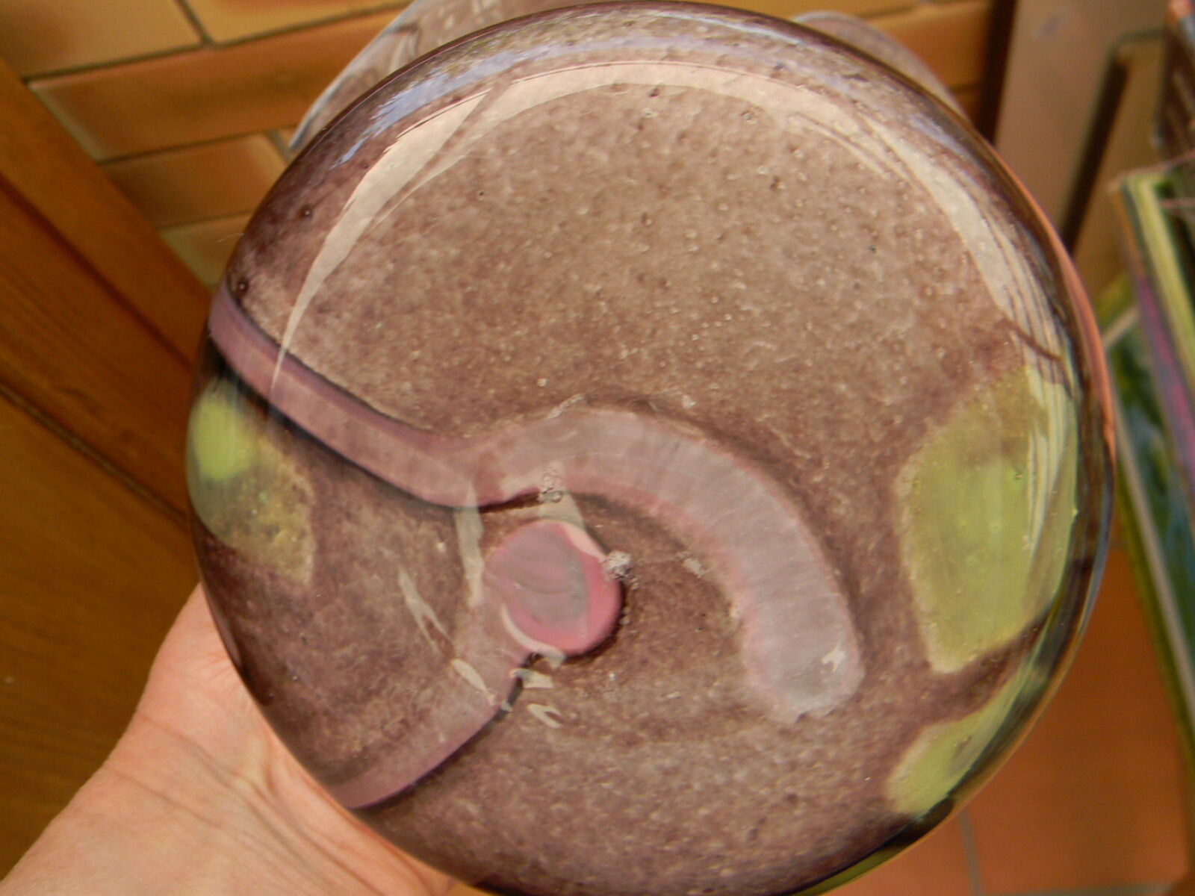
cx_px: 598
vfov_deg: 49.7
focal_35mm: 28
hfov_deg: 63.4
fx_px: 967
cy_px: 448
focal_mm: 5
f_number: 3.5
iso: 80
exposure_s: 1/130
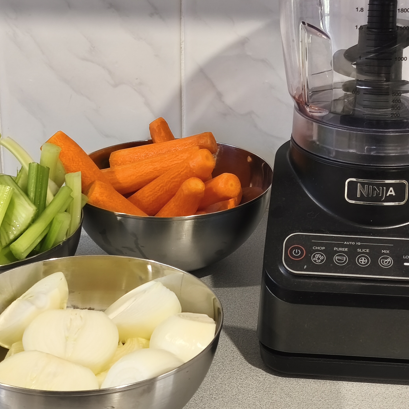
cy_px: 177
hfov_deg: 21.7
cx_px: 196
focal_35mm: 80
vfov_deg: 21.6
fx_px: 1069
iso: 640
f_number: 1.65
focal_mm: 6.18
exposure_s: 1/50
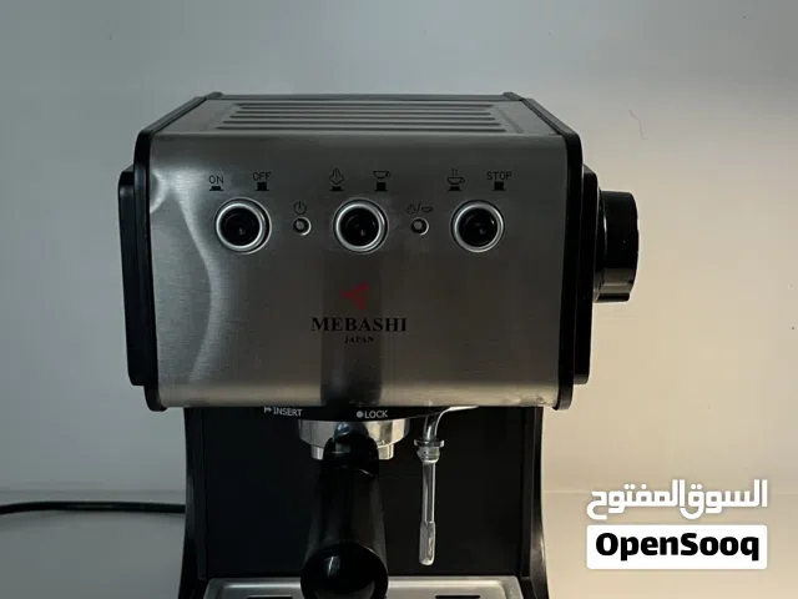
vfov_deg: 53.1
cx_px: 399
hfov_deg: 67.3
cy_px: 300
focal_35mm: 26
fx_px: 599
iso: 200
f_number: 1.6
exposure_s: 1/60
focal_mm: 5.1
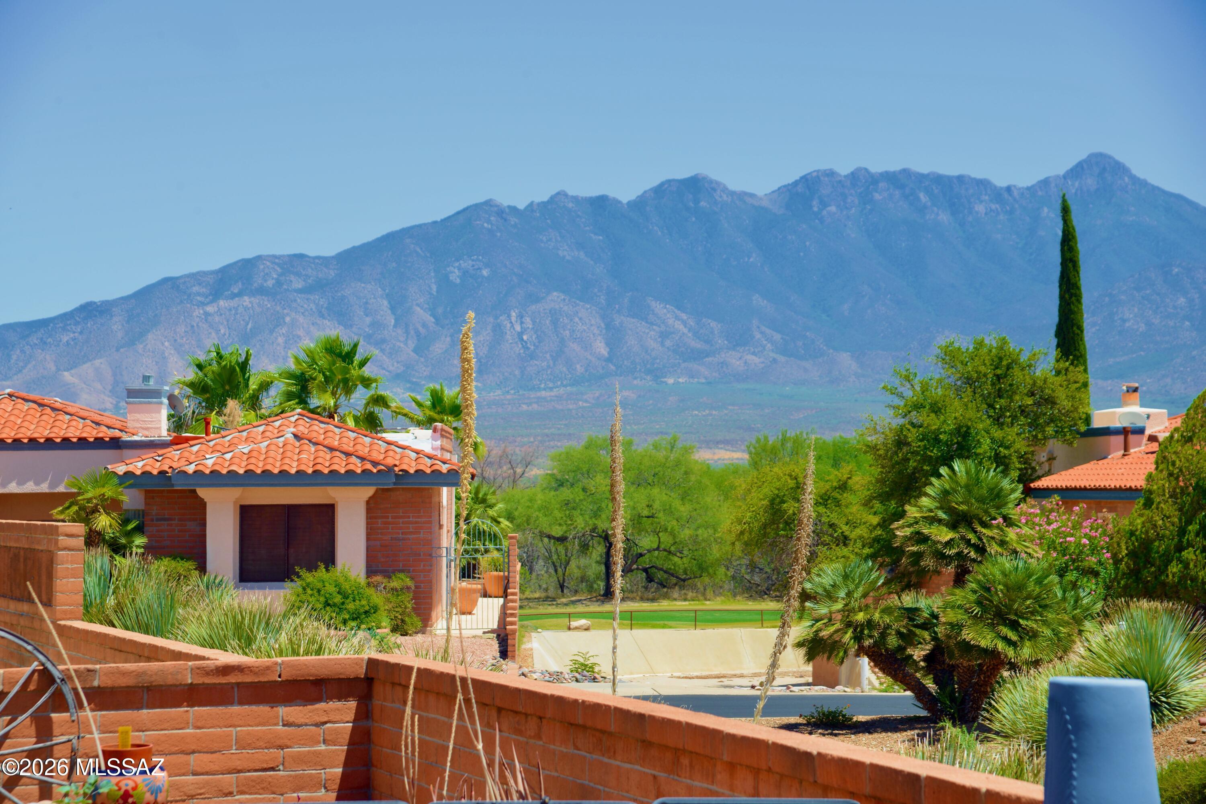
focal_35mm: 80
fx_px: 2680
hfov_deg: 25.4
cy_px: 402
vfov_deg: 17.1
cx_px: 603
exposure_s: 1/160
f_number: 10
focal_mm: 80
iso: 125
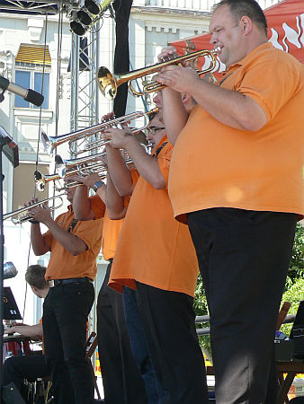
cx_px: 152
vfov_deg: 18.7
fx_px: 1228
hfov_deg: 14.1
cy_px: 202
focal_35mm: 105
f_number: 4
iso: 100
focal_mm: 13.7
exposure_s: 1/250
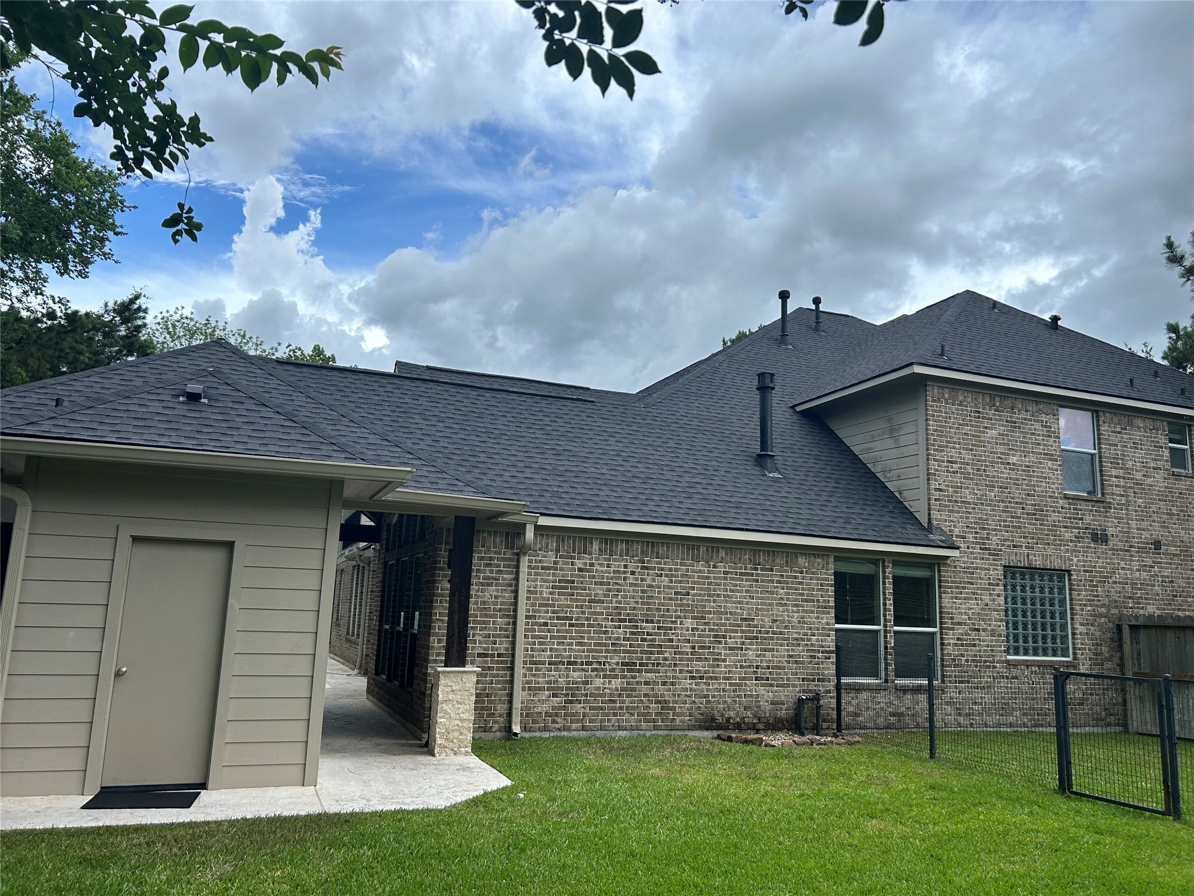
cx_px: 597
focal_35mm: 26
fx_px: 897
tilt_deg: +11.3
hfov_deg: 67.3
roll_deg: -2.0
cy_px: 448
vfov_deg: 53.1
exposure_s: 1/1698
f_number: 1.5
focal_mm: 5.7
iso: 50
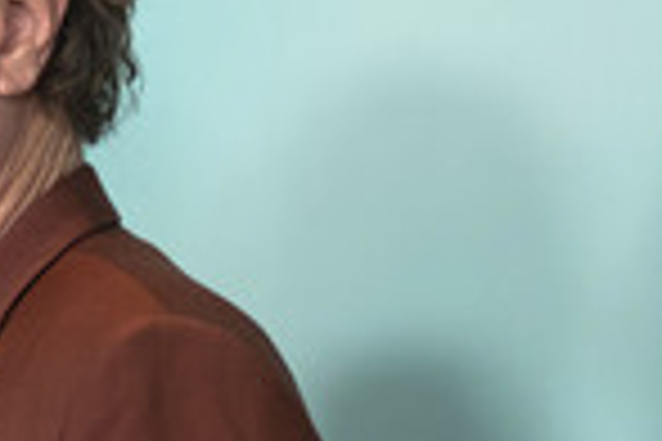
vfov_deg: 4.5
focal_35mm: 306
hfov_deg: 6.7
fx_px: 5627
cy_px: 338
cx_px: -277
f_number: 3.2
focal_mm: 100
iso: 1600
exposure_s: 1/640
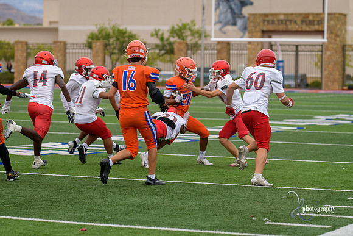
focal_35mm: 140
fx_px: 1373
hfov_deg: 14.7
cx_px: 176
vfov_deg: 9.8
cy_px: 118
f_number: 3.5
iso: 280
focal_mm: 140
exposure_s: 1/1000
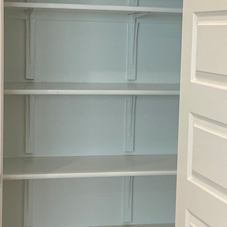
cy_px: 100
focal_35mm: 88
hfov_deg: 19.7
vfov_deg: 19.7
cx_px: 135
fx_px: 653
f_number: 1.8
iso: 80
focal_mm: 3
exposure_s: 1/60
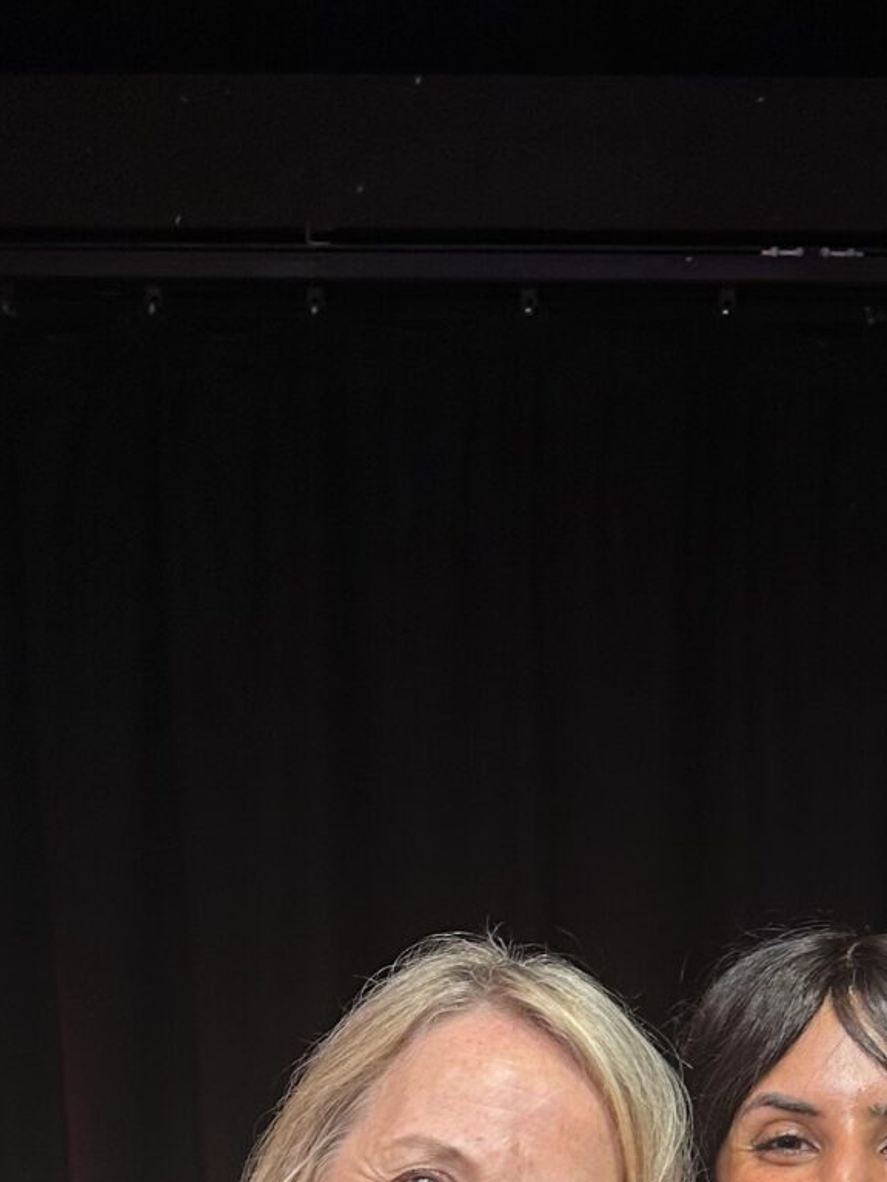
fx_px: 2733
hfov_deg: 18.0
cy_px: 1587
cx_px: 870
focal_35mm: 80
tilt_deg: -4.4
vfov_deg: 21.7
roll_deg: -0.3
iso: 160
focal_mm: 6.86
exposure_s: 1/100
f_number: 1.78
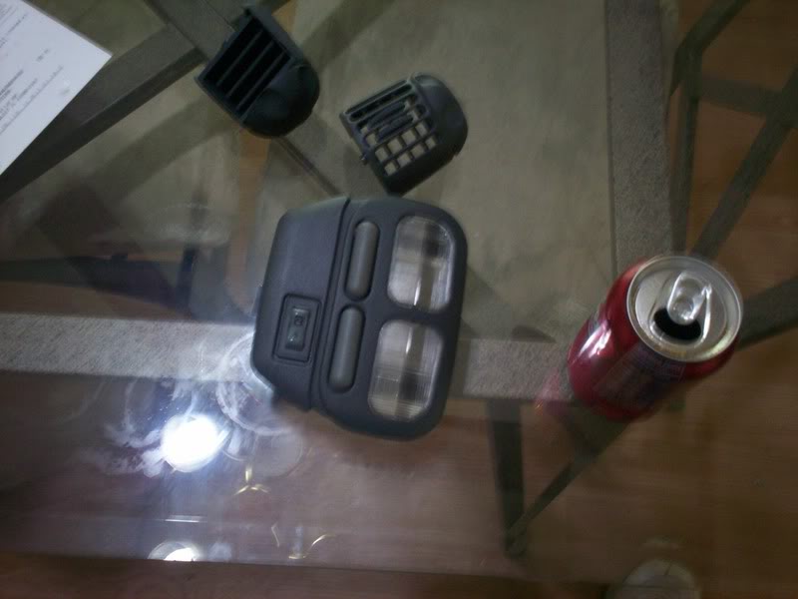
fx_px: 830
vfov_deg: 39.7
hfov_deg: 51.4
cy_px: 300
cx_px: 399
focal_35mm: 36
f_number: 4.5
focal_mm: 6
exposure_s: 1/8
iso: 200
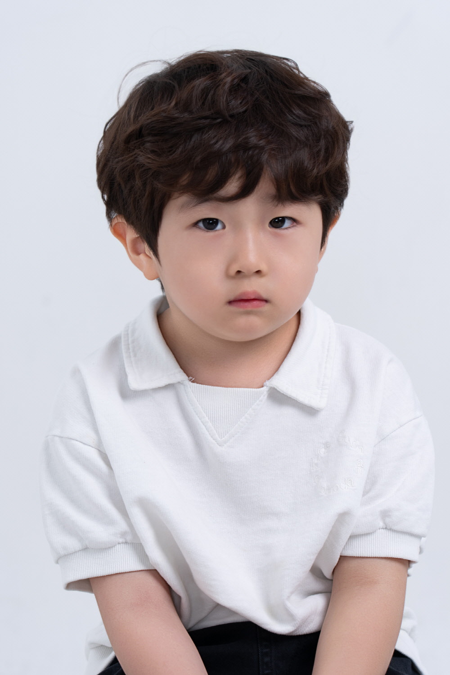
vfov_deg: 19.5
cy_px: 338
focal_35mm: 105
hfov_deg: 13.0
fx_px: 1969
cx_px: 225
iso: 200
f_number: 5
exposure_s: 1/125
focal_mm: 105
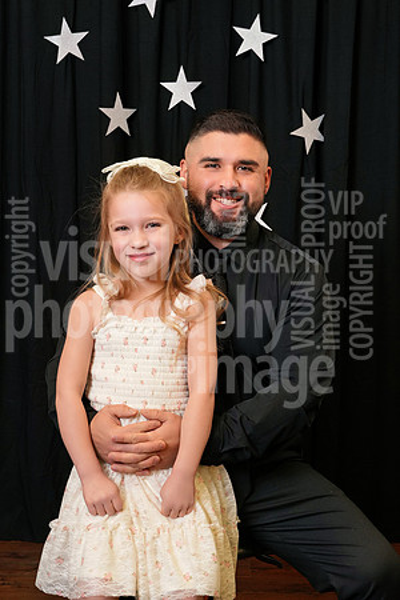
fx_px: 950
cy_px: 300
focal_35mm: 57
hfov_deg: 23.8
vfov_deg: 35.1
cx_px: 200
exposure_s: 1/80
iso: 800
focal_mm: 38
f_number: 8
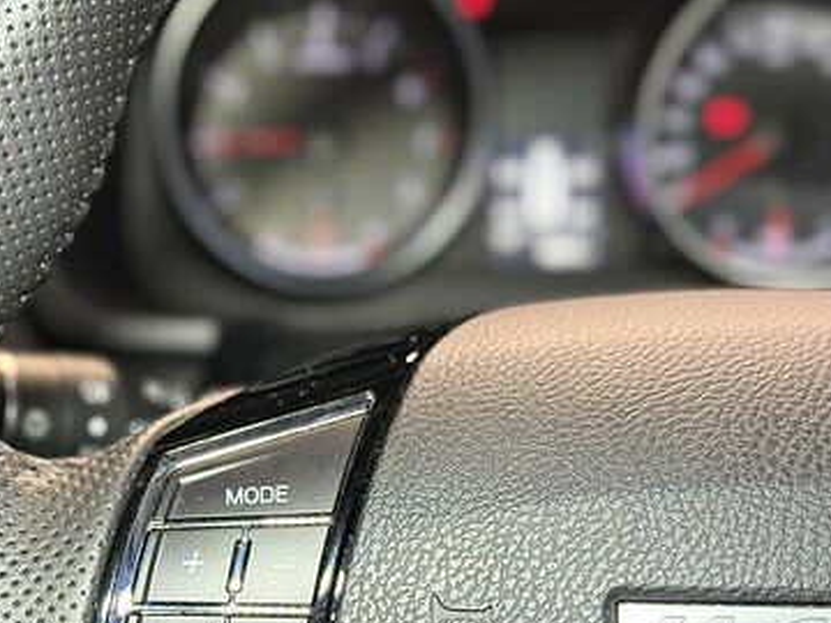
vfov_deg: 20.0
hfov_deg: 26.3
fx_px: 1752
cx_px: 208
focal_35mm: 73
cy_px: 466
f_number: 1.78
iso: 200
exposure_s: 1/50
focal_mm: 6.76
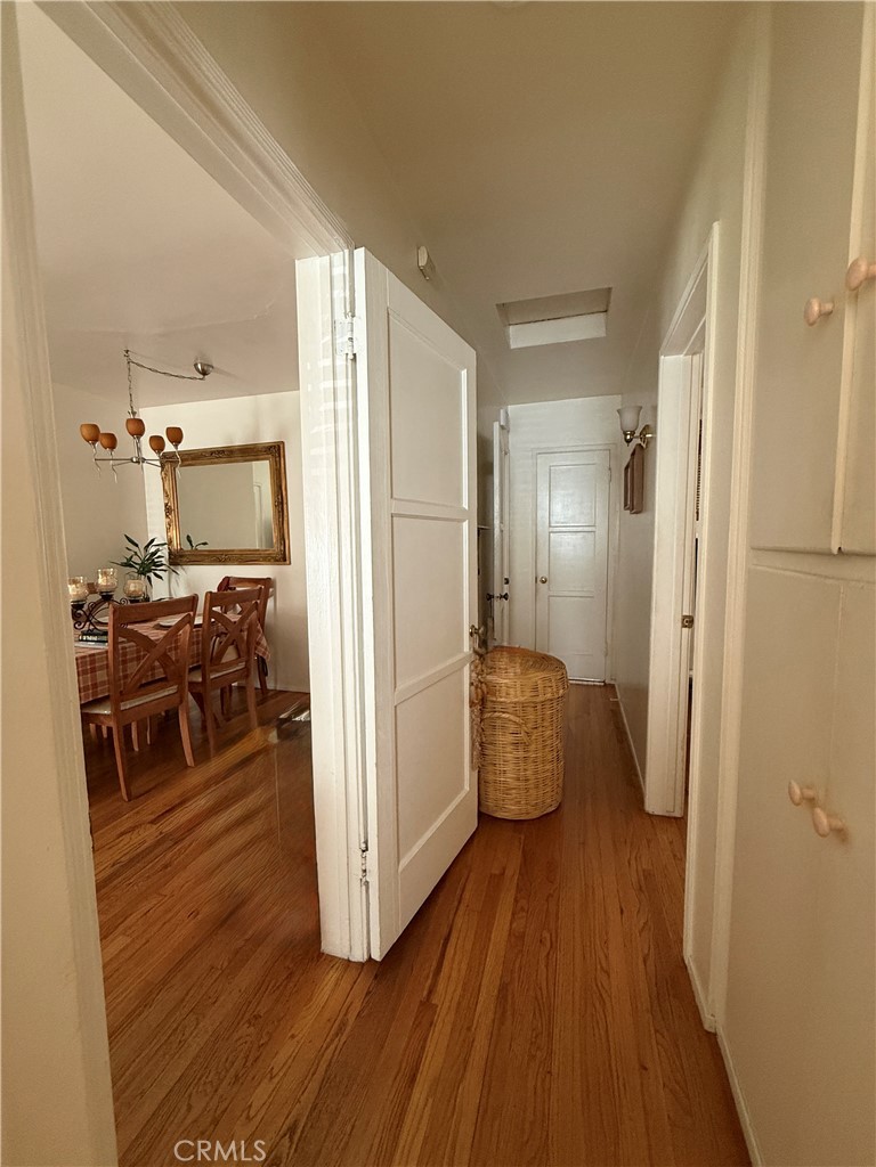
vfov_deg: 102.1
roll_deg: -0.7
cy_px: 584
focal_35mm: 14
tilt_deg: -4.7
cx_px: 438
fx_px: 472
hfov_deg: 85.7
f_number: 2.2
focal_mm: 2.22
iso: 400
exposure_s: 1/60
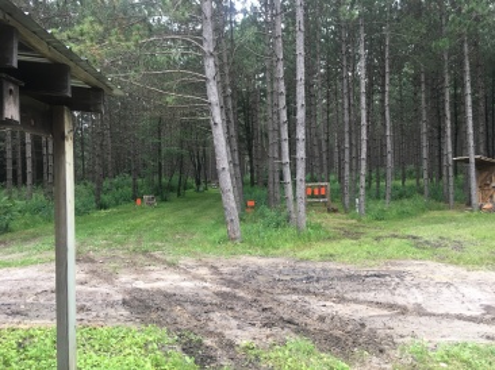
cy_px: 185
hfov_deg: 61.7
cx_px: 248
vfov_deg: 48.2
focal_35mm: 29
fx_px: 414
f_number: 2.2
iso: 25
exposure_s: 1/40
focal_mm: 4.15
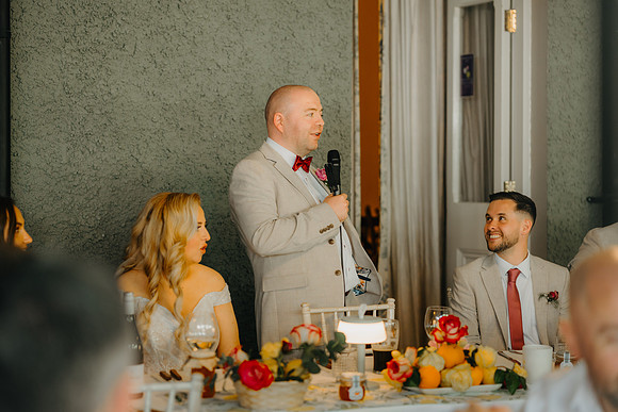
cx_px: 309
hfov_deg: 23.9
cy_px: 206
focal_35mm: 85
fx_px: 1459
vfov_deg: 16.1
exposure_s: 1/200
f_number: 2.2
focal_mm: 85
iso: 800
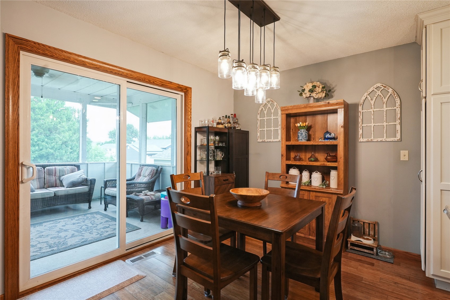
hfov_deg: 93.2
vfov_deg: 70.5
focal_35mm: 17
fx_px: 213
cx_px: 225
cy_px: 150
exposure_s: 1/15
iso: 400
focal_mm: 17
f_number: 9
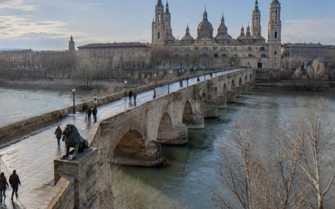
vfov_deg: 29.8
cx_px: 143
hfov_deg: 46.1
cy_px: 96
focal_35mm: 43
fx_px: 393
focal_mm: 35
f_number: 7.1
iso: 400
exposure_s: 1/500
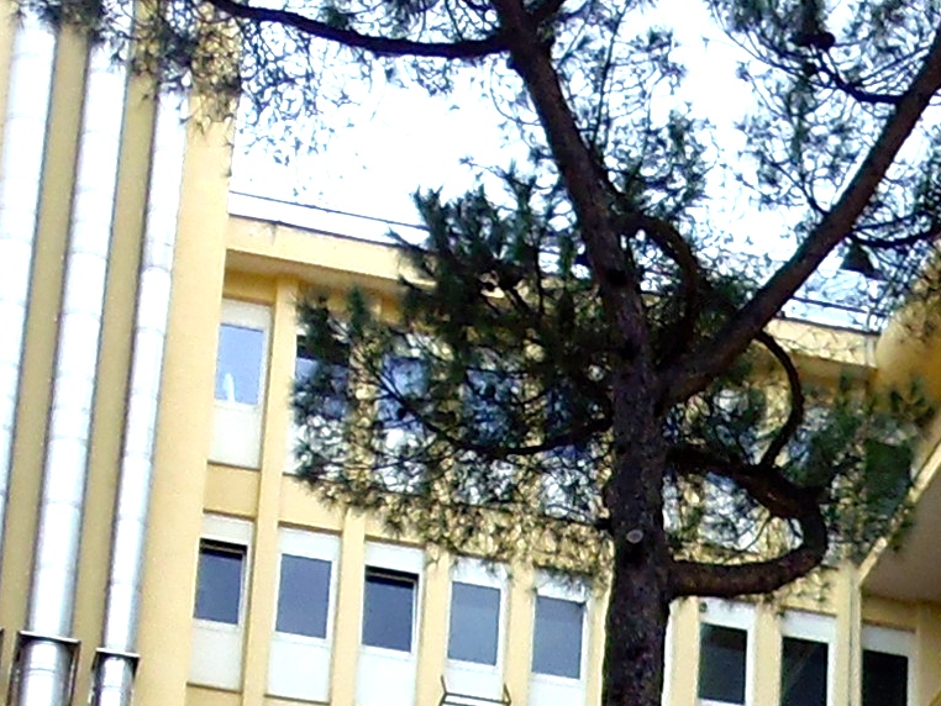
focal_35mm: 135
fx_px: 3671
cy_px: 1123
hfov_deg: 14.6
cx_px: 700
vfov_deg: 10.5
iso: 64
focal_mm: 4.3
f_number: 2.9
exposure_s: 1/320
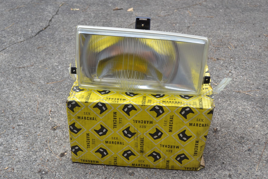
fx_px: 365
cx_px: 133
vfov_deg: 27.5
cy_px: 89
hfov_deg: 40.3
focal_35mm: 49
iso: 100
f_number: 5.6
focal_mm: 32
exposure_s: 1/125
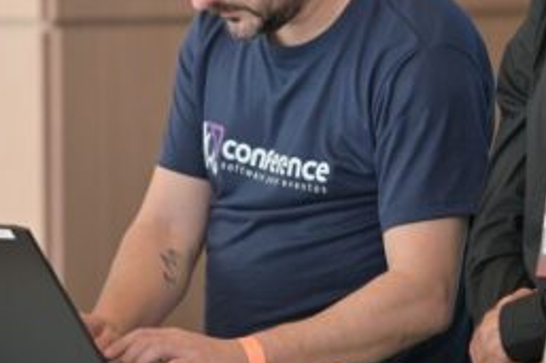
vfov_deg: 3.4
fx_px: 6108
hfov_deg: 5.1
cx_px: 142
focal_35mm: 403
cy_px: 118
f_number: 1.8
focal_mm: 135
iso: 200
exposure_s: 1/250
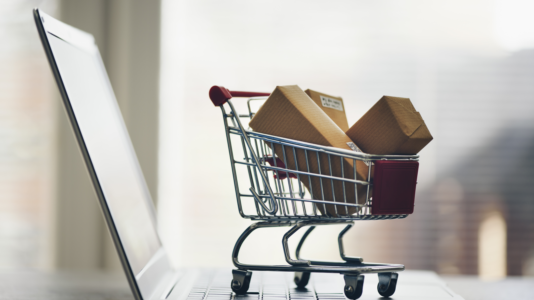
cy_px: 151
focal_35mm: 111
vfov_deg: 10.9
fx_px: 1572
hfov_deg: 19.3
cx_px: 267
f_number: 3.5
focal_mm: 105
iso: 125
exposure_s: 1/125
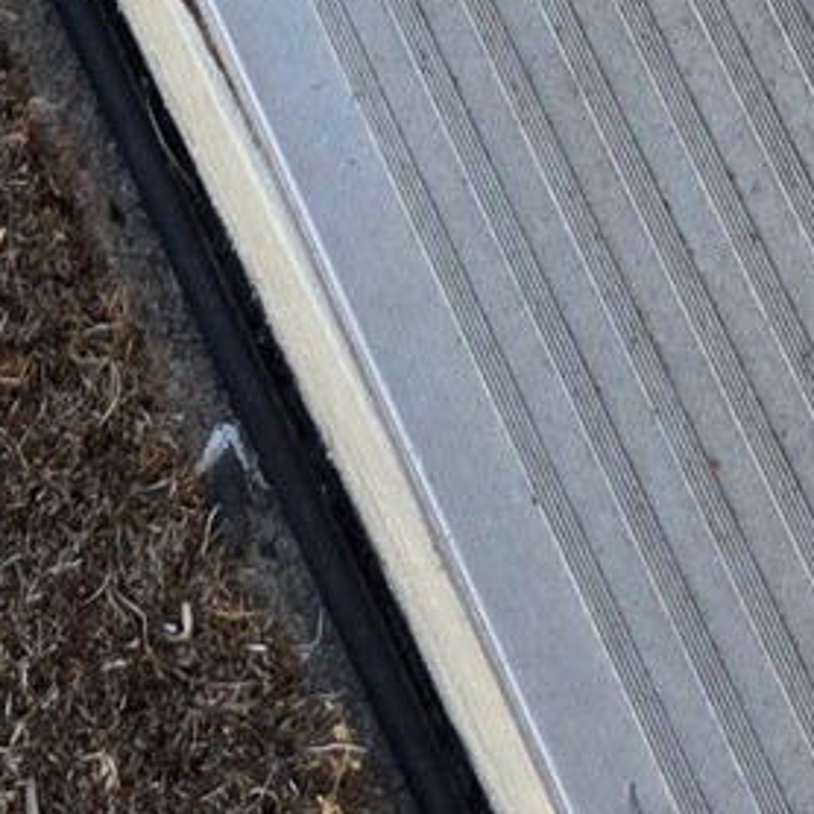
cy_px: -1613
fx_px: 3991
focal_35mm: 150
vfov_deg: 9.3
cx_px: -931
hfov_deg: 10.5
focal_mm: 5.4
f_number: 1.8
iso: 64
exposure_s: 1/180
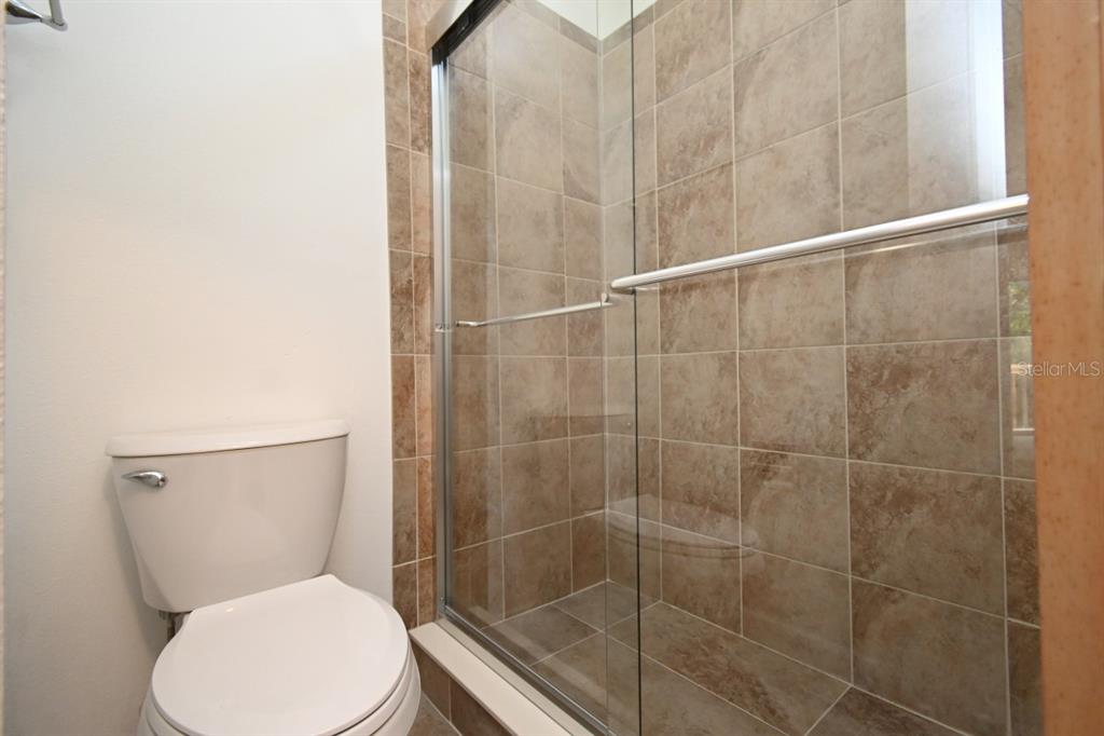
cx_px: 552
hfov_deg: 100.4
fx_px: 460
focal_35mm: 15
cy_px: 368
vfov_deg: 77.3
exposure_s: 1/60
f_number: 4.5
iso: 1400
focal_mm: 10
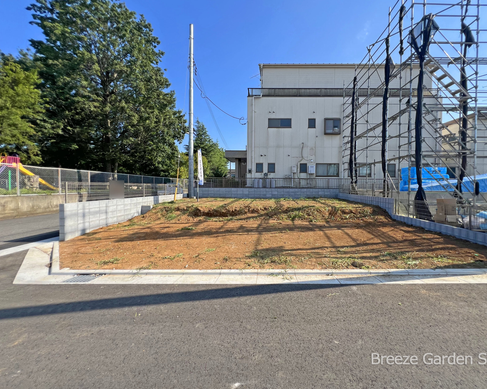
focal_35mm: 14
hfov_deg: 100.4
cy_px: 190
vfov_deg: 88.0
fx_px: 202
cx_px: 266
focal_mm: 1.57
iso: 32
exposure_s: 1/867
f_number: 1.8
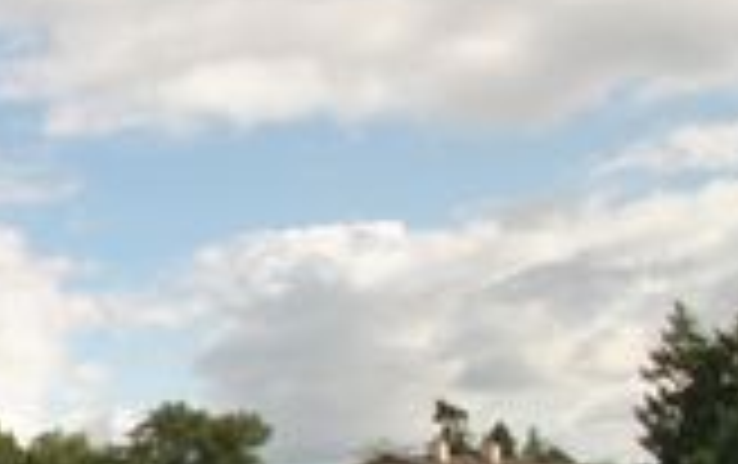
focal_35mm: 67
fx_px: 1349
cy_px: 581
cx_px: -562
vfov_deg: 18.3
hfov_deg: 21.3
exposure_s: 1/200
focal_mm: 10
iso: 100
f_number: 9
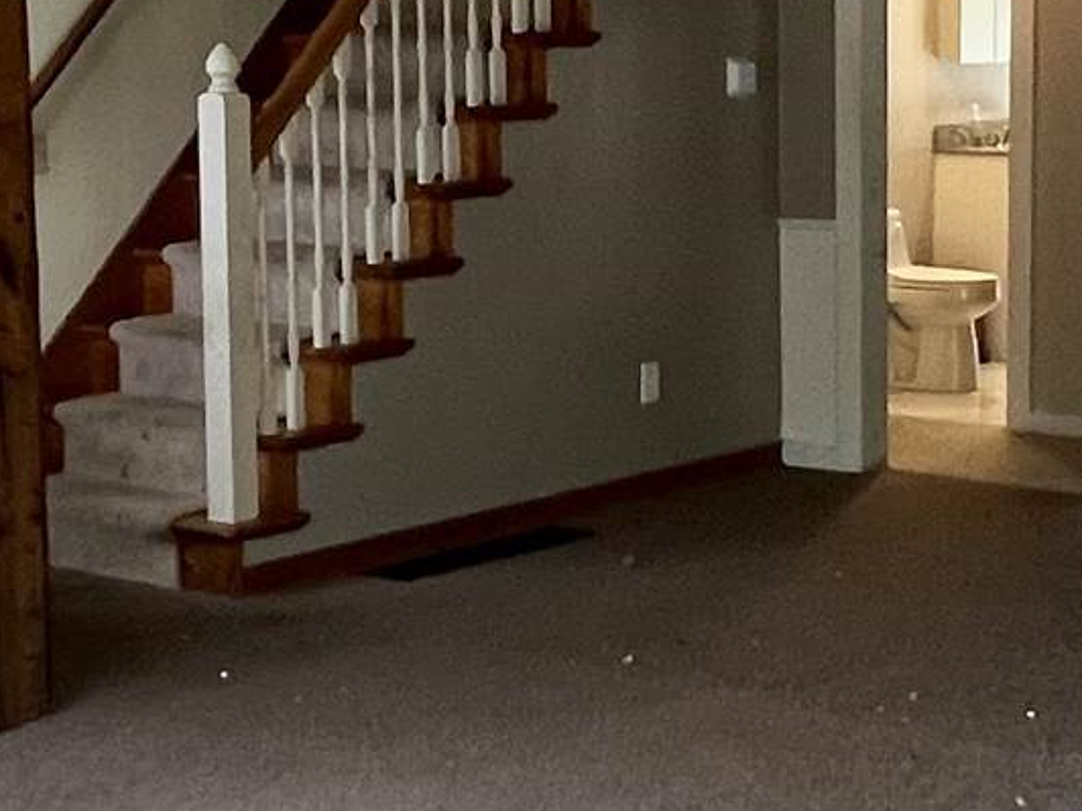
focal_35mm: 75
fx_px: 2344
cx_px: 641
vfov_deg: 19.6
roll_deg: +0.7
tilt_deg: -7.5
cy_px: 329
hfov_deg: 25.9
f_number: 1.8
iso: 250
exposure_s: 1/120
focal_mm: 1.57
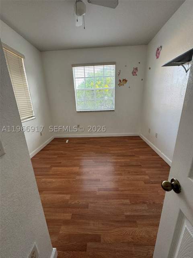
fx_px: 104
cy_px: 129
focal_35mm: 14
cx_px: 96
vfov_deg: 102.1
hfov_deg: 85.7
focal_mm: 2.22
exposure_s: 1/120
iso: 160
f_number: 2.2
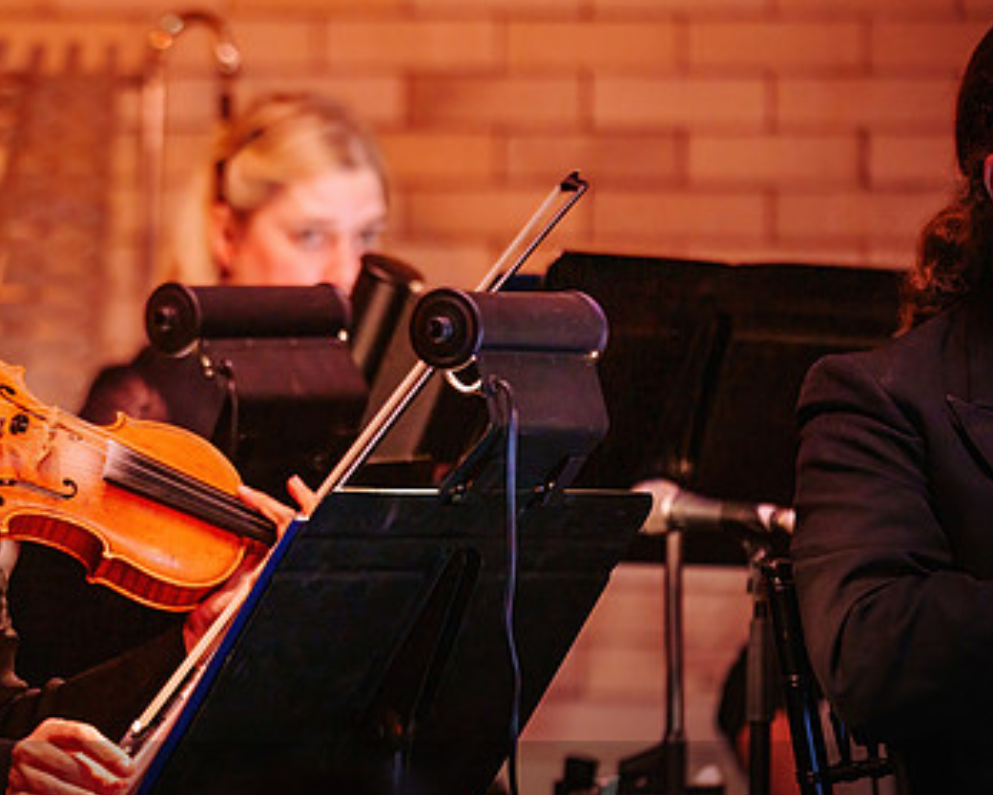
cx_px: 50
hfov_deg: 5.4
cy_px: 365
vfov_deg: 4.4
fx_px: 10439
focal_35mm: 355
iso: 1000
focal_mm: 198
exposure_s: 1/60
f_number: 2.8
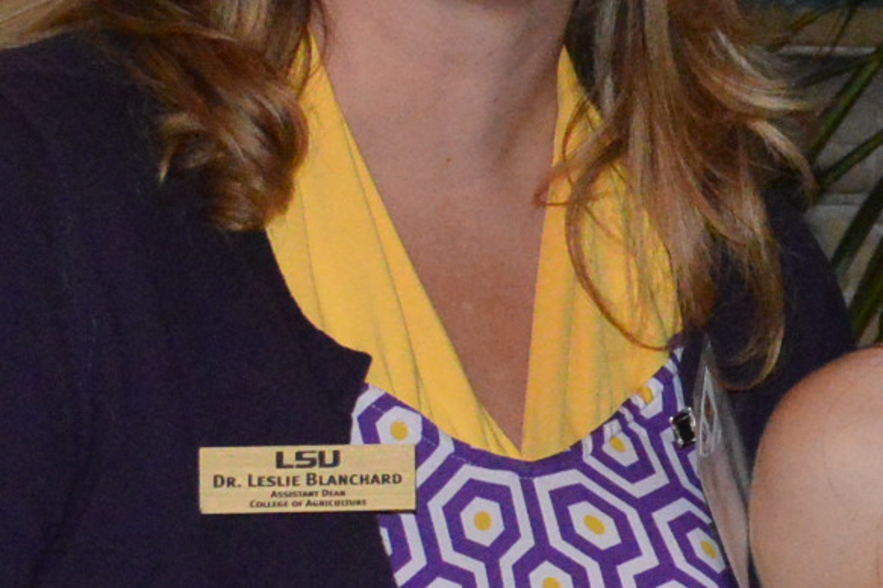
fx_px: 5687
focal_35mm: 232
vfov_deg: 5.9
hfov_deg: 8.7
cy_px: 326
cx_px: 1296
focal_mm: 30
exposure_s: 1/60
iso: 3200
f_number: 4.5
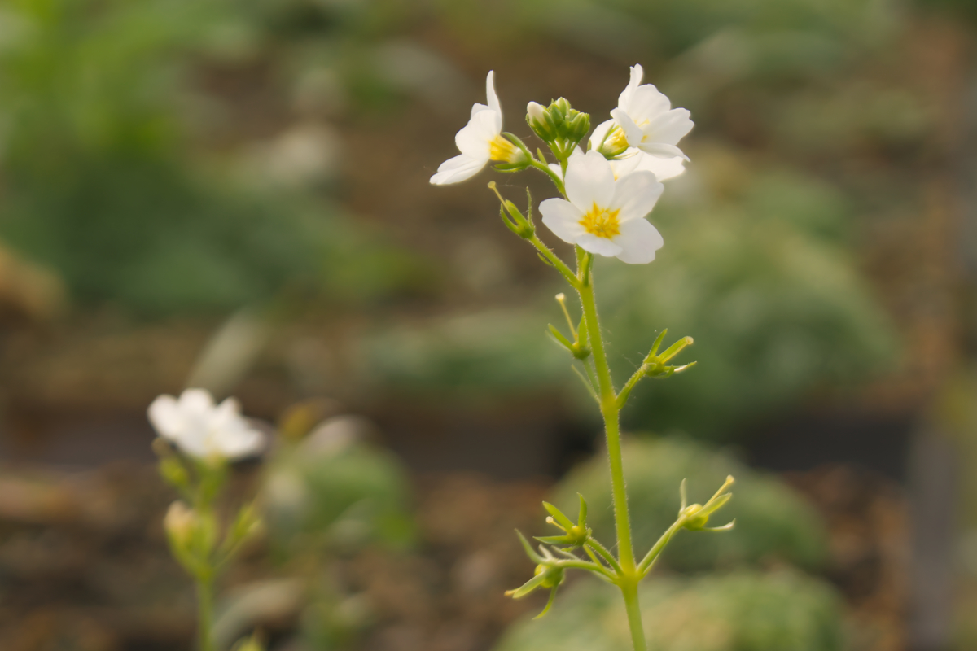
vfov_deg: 16.6
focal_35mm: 82
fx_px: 2239
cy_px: 326
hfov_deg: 24.6
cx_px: 488
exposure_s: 1/500
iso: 250
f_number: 5.6
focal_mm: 55
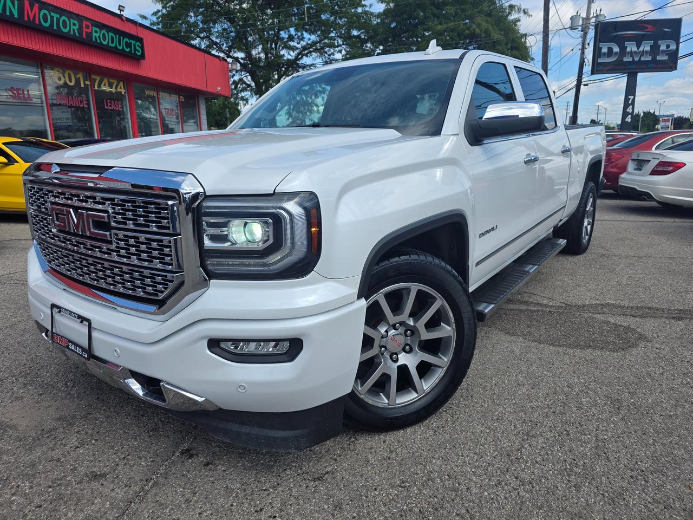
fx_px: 460
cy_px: 260
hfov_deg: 73.9
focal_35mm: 23
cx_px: 346
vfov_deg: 58.9
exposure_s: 1/4237
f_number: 1.7
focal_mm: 6.3
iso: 80
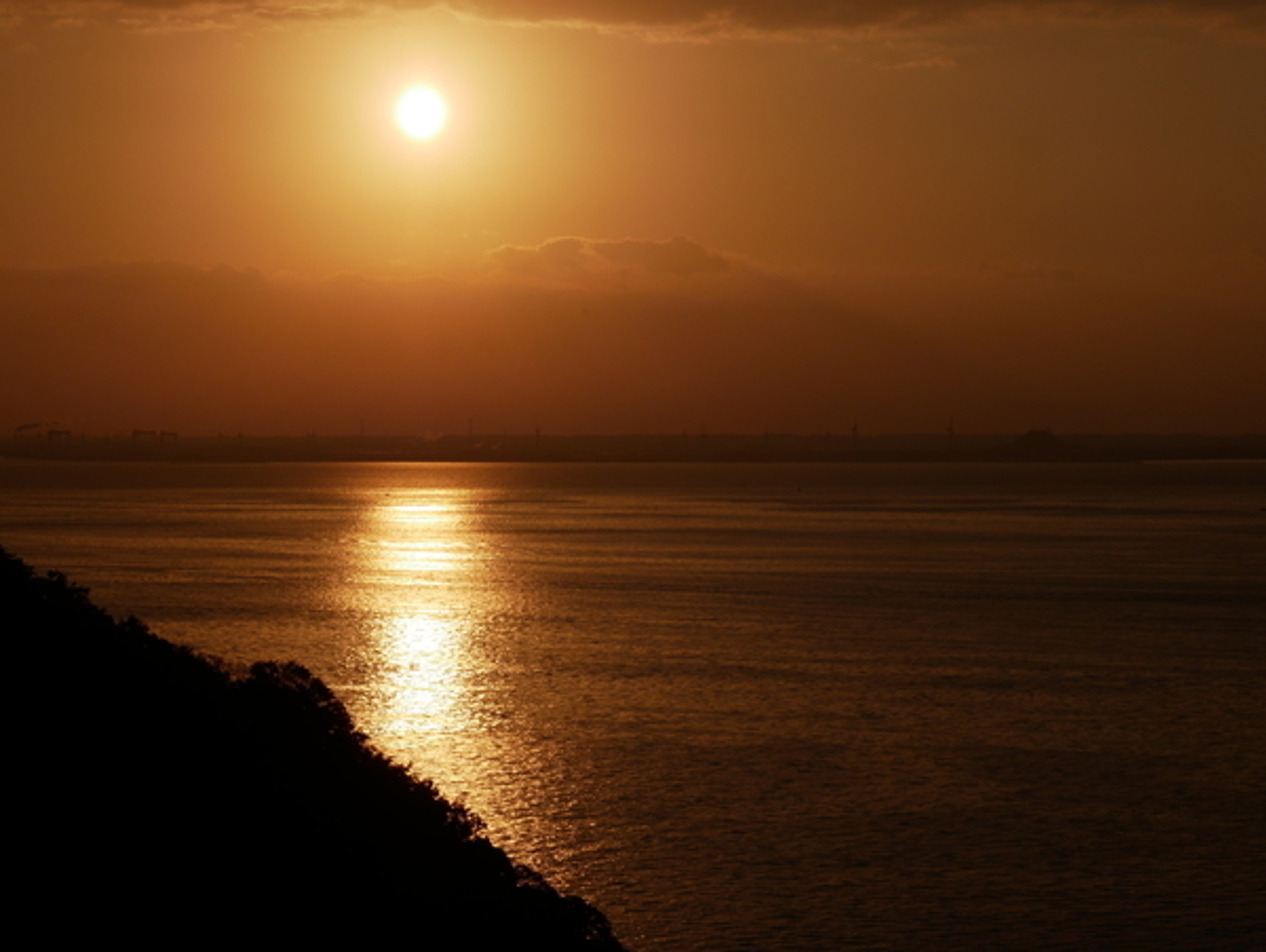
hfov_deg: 17.3
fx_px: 4173
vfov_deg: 13.0
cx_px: 633
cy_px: 476
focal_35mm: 114
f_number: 11
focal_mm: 57
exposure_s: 1/2000
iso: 200
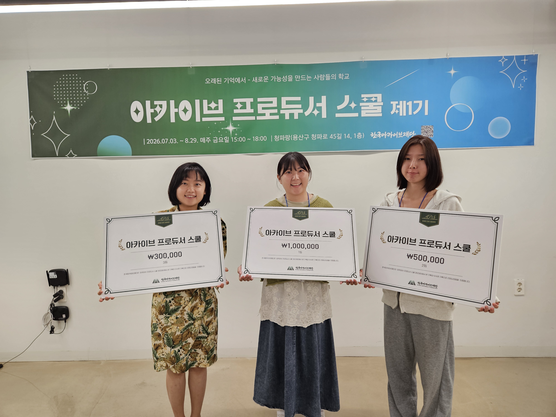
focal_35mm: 23
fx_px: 369
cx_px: 278
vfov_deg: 58.9
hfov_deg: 73.9
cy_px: 208
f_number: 1.8
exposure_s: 1/180
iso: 200
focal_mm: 5.4
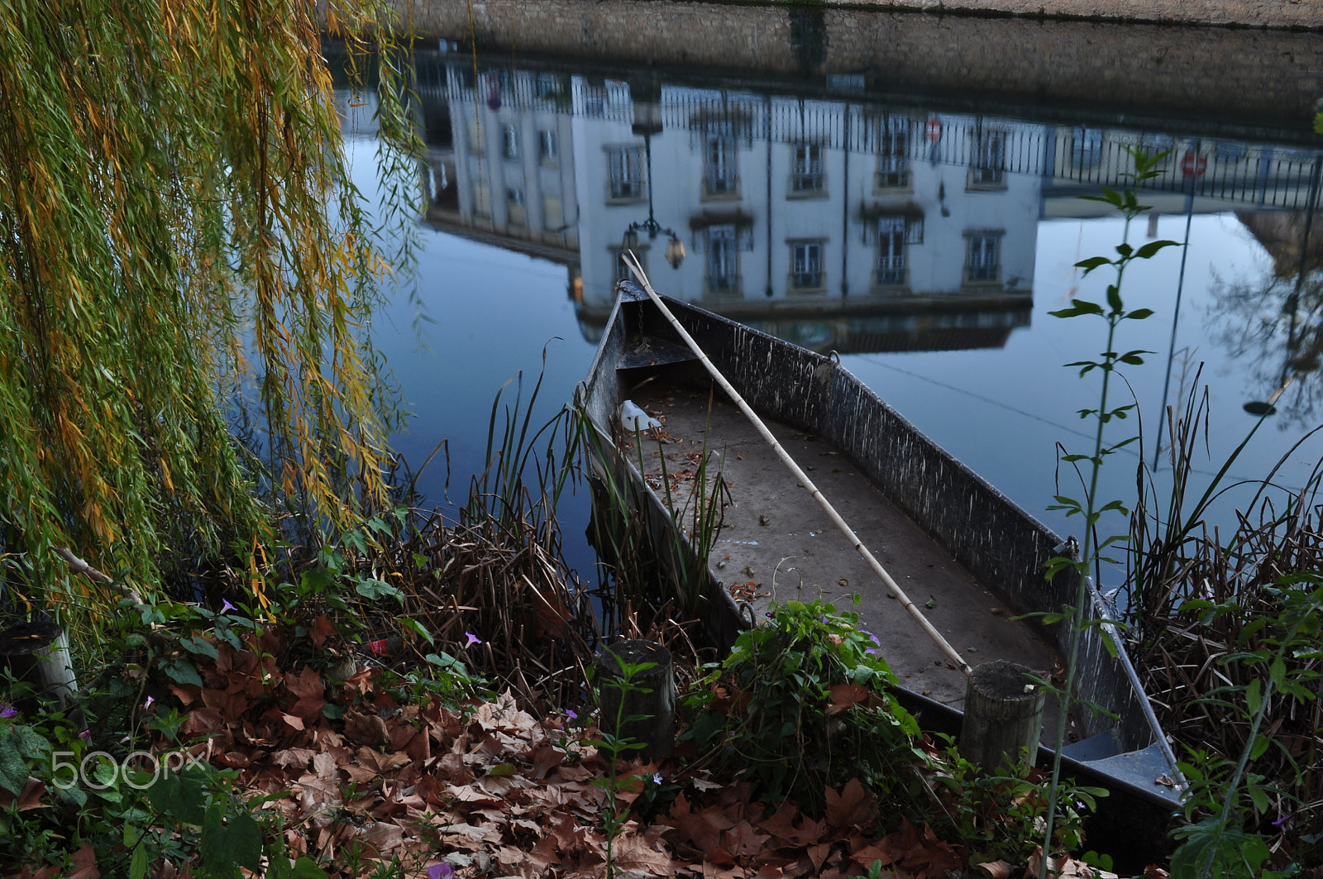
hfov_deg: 51.3
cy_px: 440
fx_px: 1377
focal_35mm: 38
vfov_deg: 35.4
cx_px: 662
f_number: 25
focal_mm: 25
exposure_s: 2.5
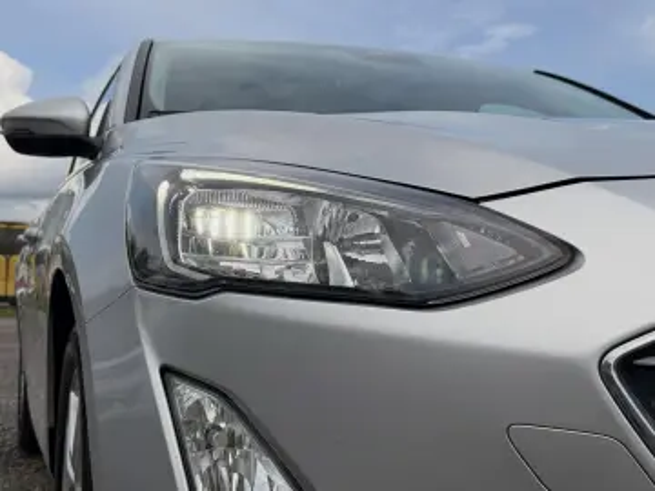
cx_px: 328
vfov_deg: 30.3
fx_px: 908
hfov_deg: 39.7
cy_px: 246
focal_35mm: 48
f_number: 1.78
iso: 64
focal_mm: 6.76
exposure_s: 1/7874
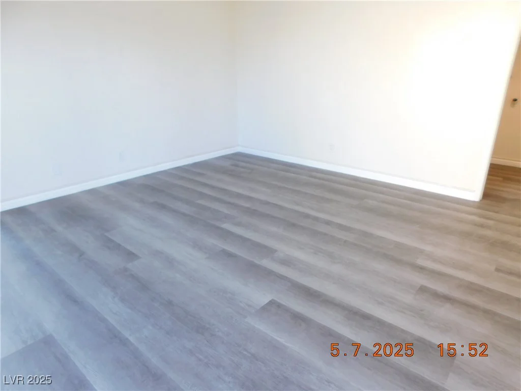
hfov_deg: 73.9
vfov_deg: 58.9
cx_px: 260
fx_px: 346
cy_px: 196
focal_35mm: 23
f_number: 3
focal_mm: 4
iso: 125
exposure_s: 1/30
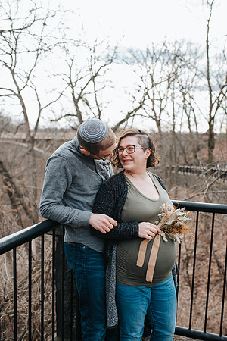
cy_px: 170
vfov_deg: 54.4
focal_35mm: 35
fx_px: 331
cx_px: 114
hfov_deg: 37.9
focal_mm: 35
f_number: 3.2
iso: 320
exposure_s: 1/800
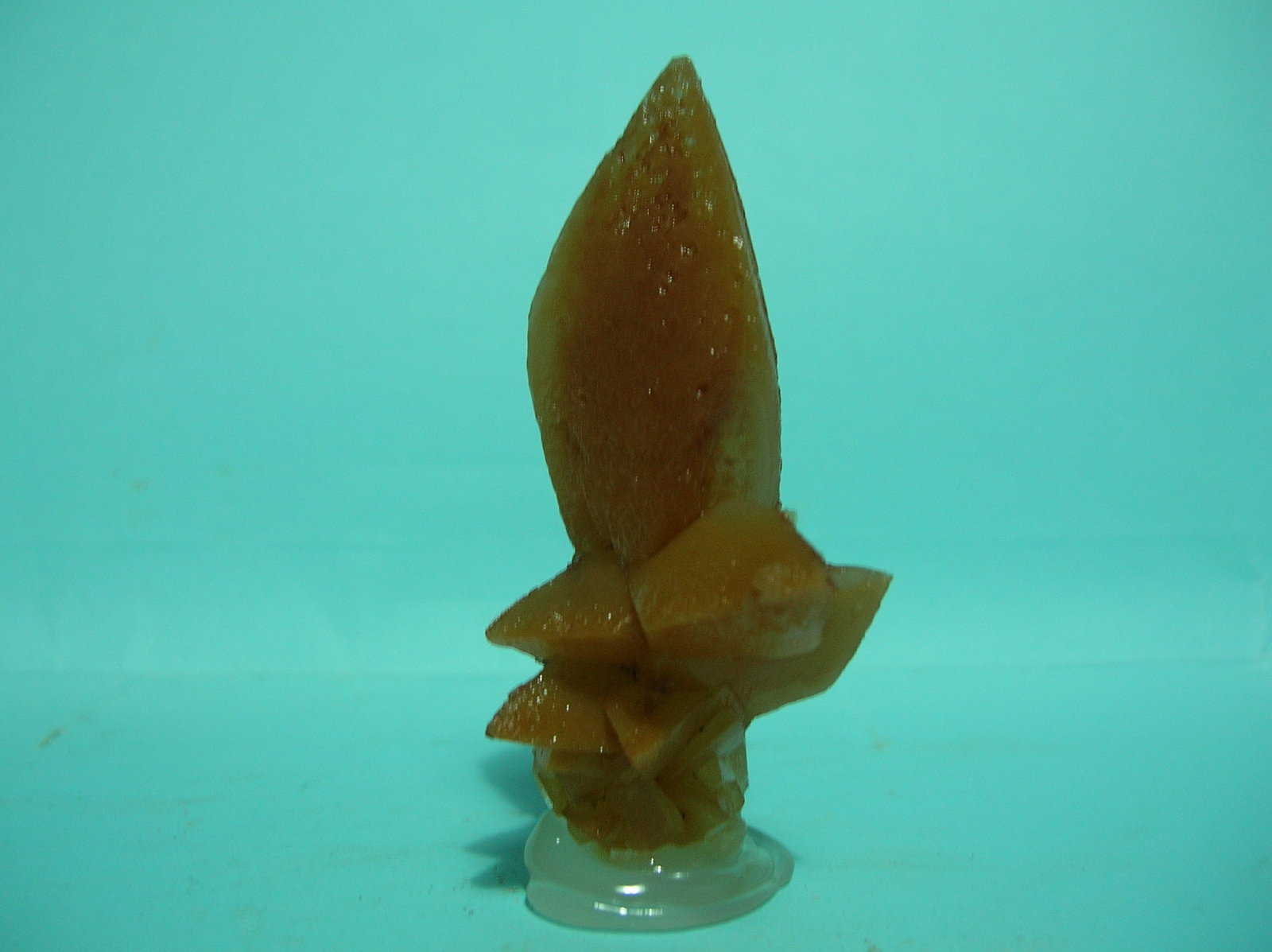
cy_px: 476
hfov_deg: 51.4
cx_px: 636
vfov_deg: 39.6
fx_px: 1322
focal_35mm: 36
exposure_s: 1/3.9
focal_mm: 6
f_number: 2.7
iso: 64
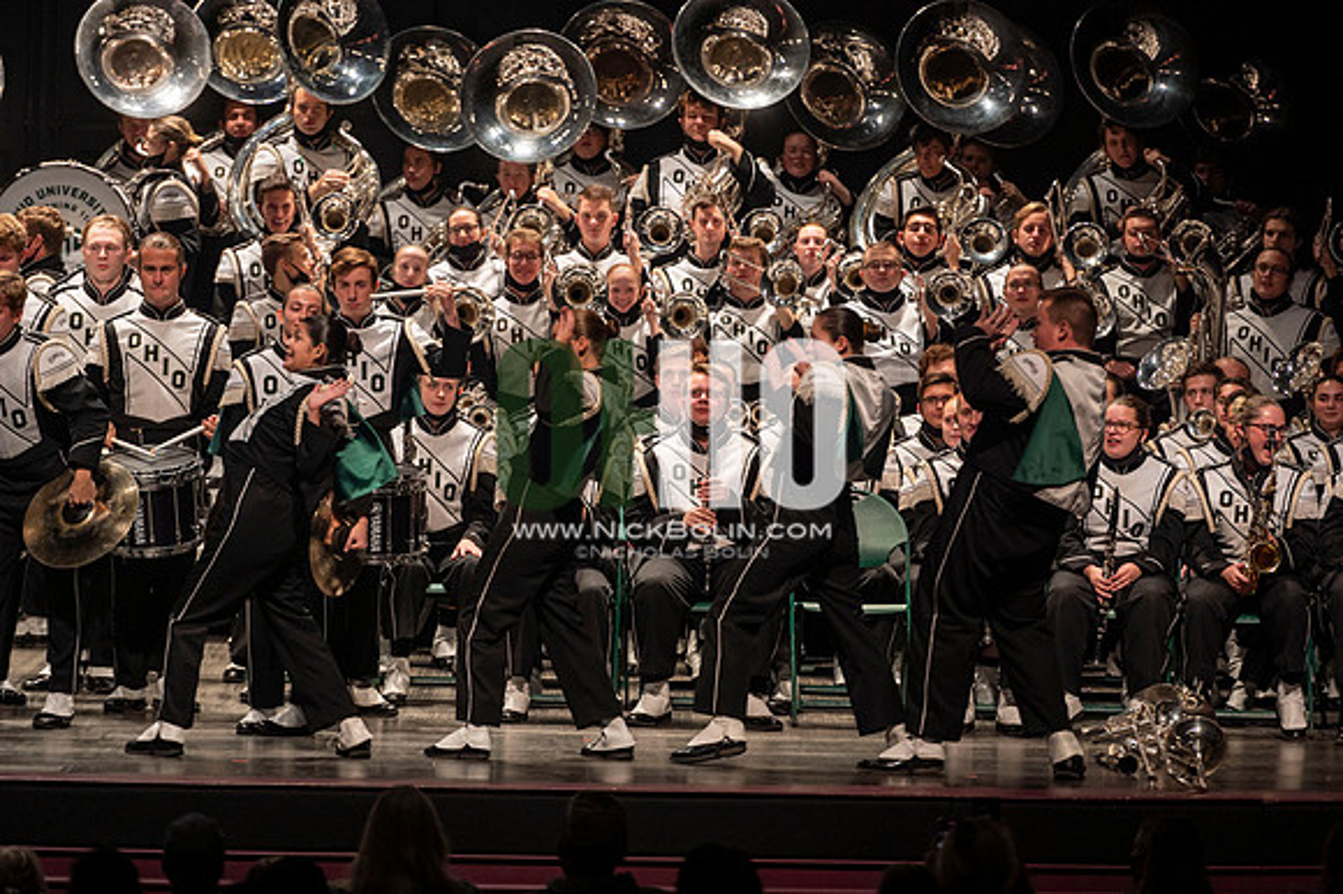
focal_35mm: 200
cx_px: 672
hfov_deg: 10.3
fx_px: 7457
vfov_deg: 6.9
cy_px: 447
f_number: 3.5
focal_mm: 200
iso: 1250
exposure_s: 1/500
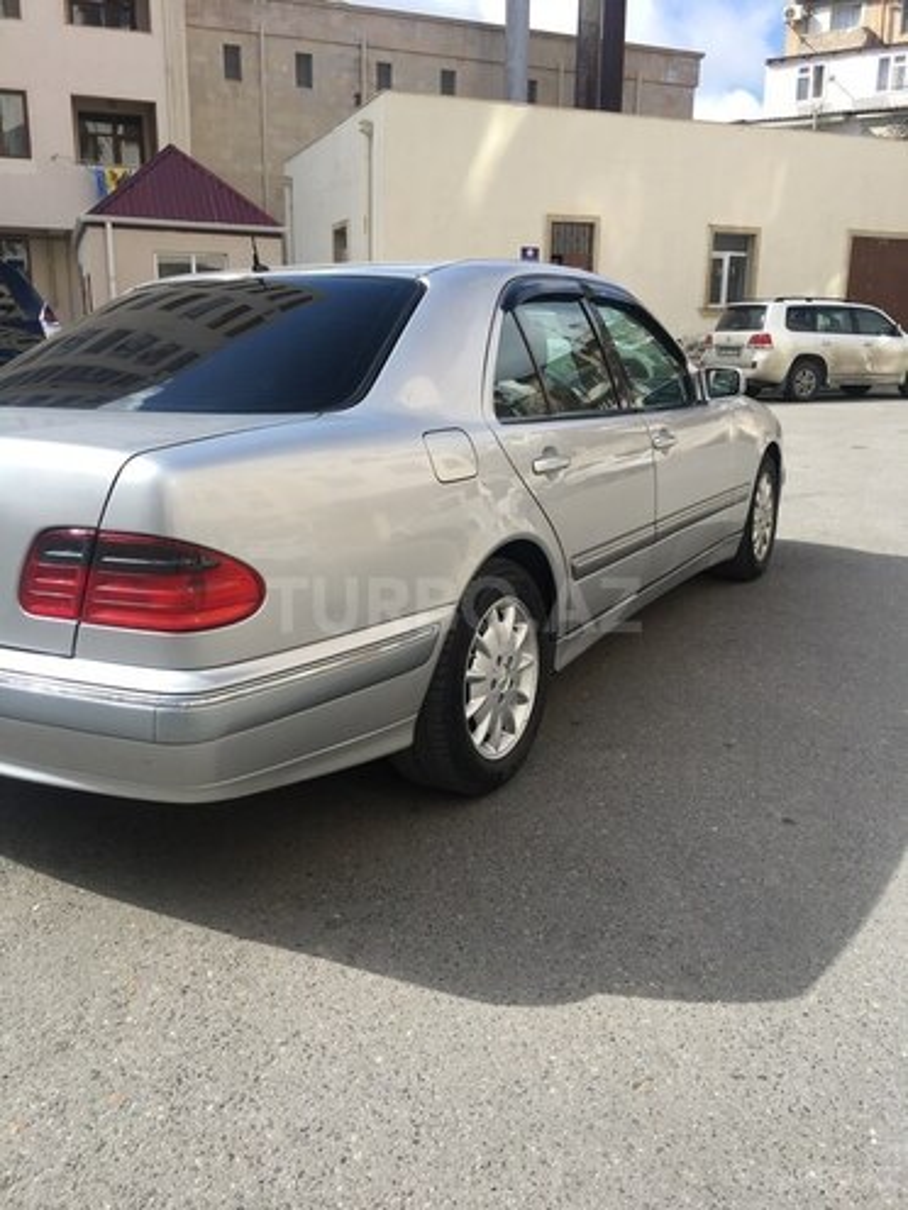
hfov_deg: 48.2
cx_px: 454
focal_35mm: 29
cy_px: 605
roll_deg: -0.5
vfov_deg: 61.7
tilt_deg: -14.1
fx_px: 1014
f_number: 2.2
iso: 25
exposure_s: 1/769
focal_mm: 4.15
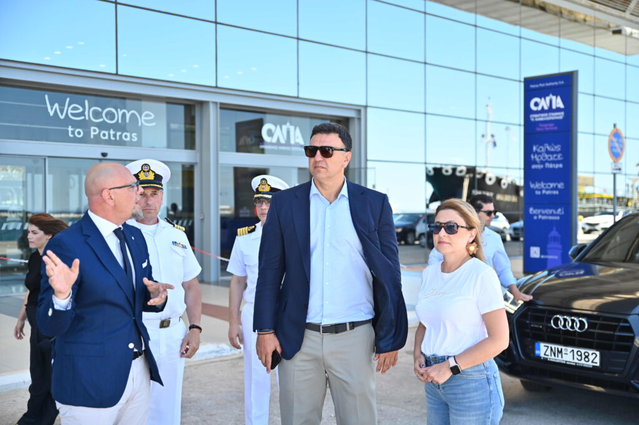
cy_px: 212
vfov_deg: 29.8
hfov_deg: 43.6
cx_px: 320
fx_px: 798
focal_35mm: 45
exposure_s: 1/2500
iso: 640
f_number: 2.8
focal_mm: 45
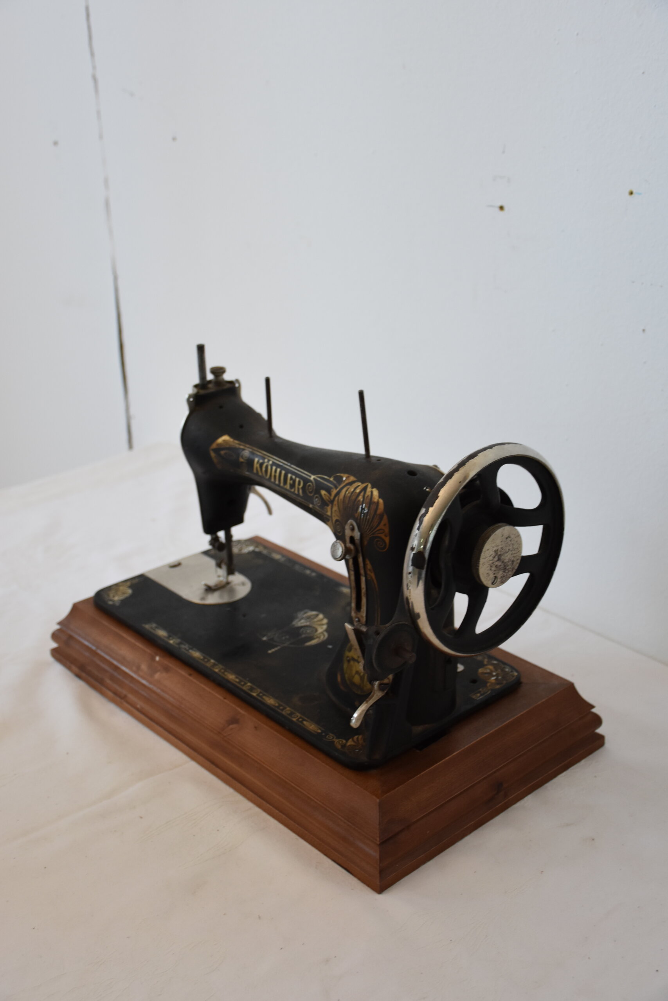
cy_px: 500
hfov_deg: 29.9
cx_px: 334
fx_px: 1252
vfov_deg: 43.6
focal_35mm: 45
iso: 800
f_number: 4.5
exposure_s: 1/80
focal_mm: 30
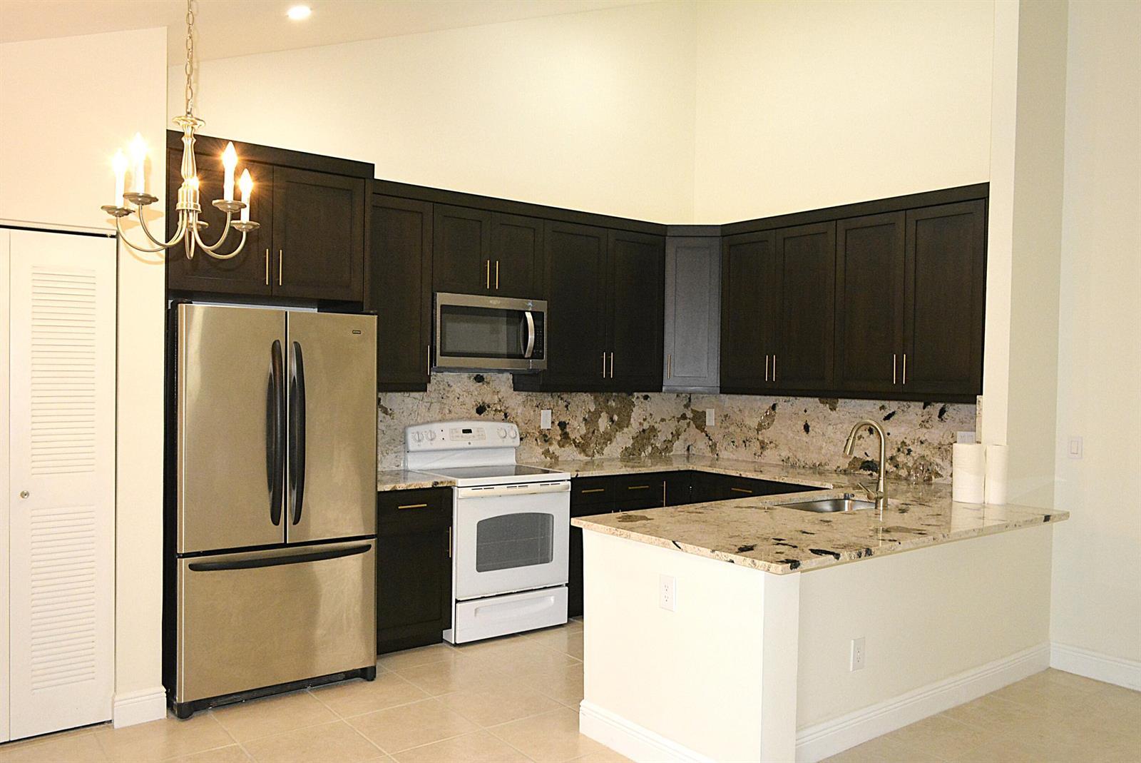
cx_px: 570
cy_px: 382
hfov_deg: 90.0
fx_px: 571
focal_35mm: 18
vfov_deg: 67.5
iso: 3200
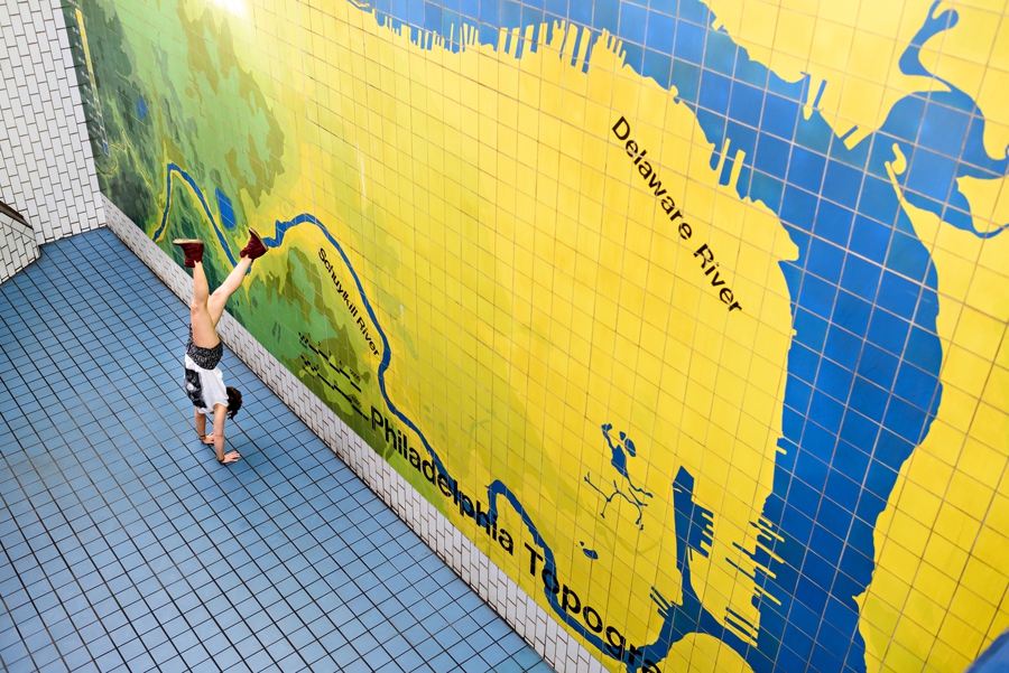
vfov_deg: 37.9
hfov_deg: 54.4
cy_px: 336
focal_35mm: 35
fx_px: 981
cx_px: 504
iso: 1000
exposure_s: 1/640
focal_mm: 35
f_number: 2.8
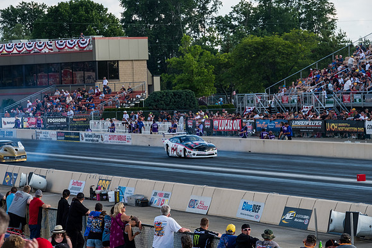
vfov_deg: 7.7
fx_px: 1850
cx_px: 186
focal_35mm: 179
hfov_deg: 11.5
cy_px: 124
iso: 400
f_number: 9
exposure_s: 1/200
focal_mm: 119.2
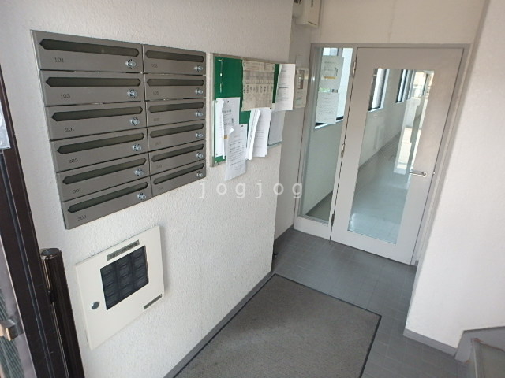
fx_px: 306
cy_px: 189
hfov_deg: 79.0
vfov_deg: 63.4
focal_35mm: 21
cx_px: 252
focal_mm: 3.7
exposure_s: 1/30
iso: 320
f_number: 3.5
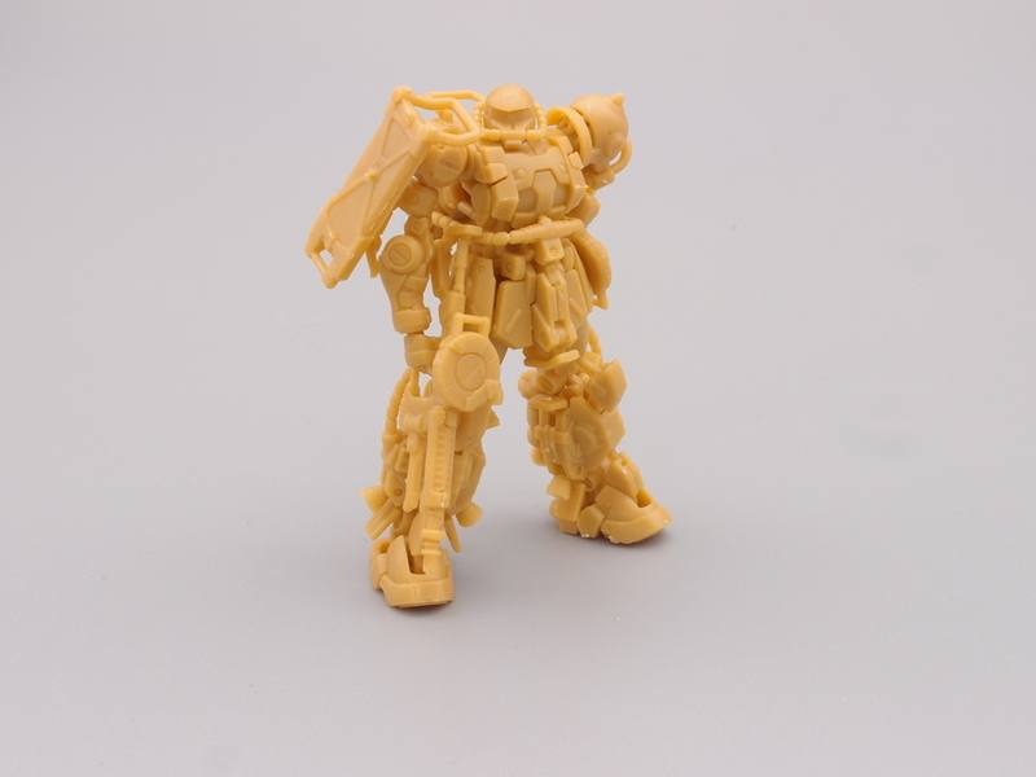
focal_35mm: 55
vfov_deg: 26.6
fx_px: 1646
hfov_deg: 34.9
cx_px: 518
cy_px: 388
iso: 100
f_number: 8
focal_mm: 11.84
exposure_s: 1/10
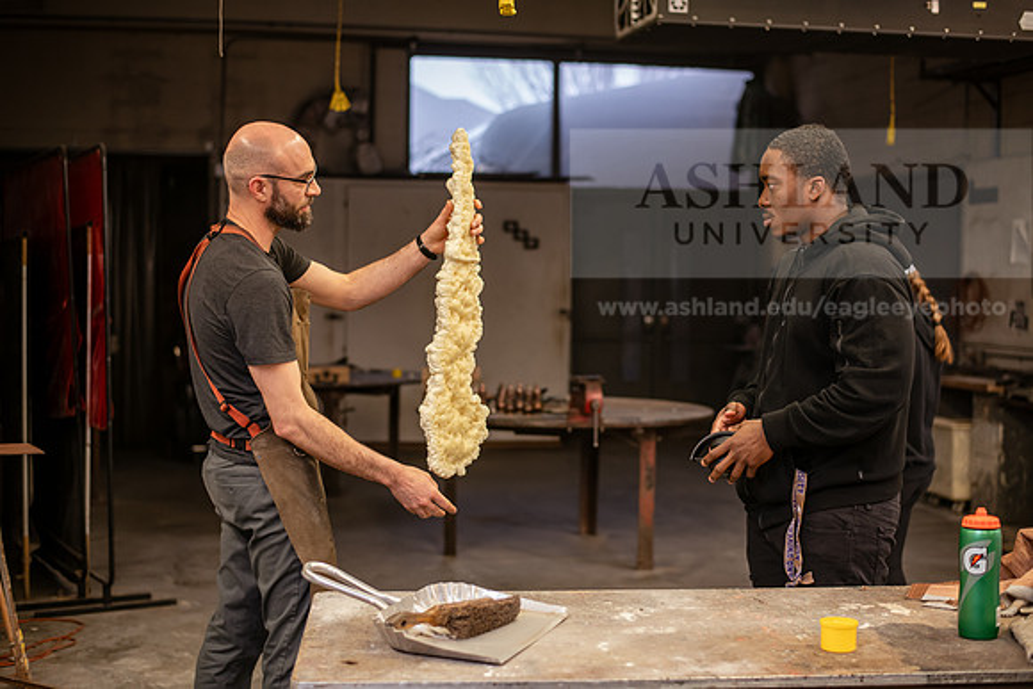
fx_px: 1435
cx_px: 516
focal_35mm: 50
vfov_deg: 27.0
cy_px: 344
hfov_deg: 39.6
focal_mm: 50
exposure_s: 1/160
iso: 500
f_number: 2.2
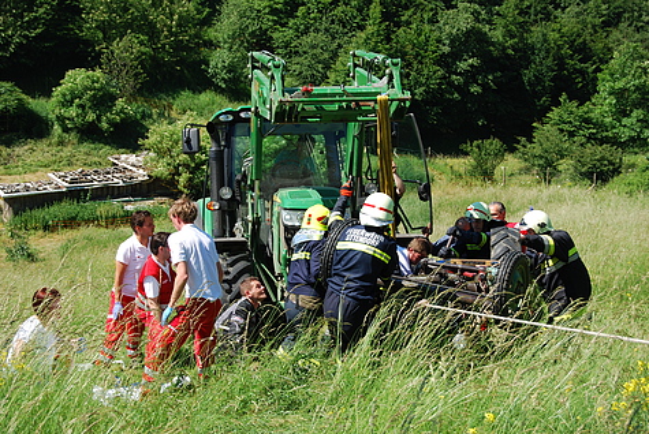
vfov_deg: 19.8
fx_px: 1245
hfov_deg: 29.2
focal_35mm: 69
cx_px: 324
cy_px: 217
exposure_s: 1/200
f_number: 7.1
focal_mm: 46
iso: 100
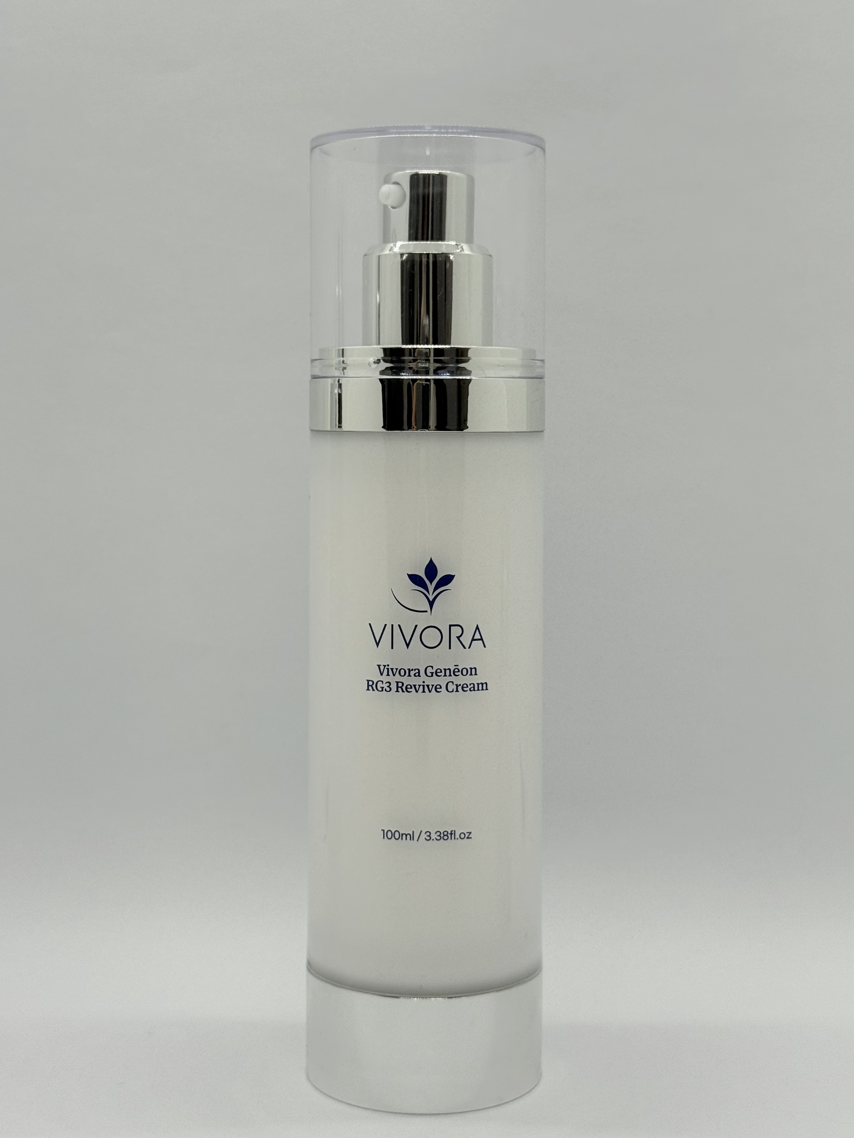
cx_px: 427
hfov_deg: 30.3
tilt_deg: -4.4
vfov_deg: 39.7
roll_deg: +0.1
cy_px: 569
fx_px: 1579
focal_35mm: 48
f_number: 1.78
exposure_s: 1/382
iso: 64
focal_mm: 6.76
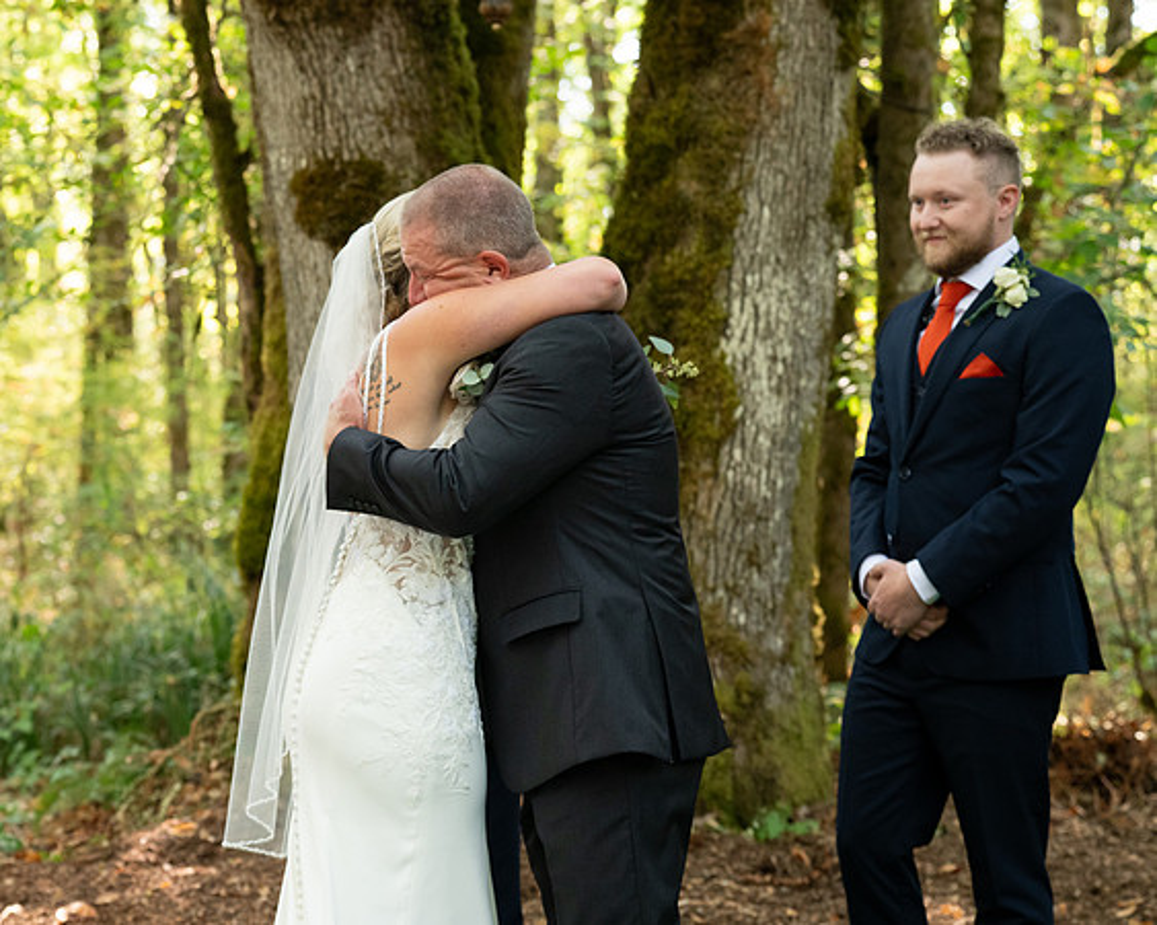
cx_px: 370
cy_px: 402
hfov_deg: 22.7
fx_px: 2865
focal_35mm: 84
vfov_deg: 18.3
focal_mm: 65
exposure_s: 1/400
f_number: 4
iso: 1600
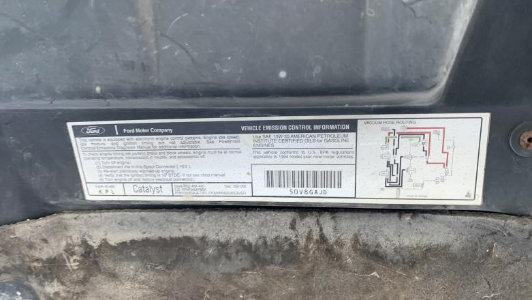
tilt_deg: +25.9
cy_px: 154
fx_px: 409
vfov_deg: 40.2
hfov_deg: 66.0
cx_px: 262
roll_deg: -4.0
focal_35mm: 29
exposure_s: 1/60
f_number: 1.8
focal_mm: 4.25
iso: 125
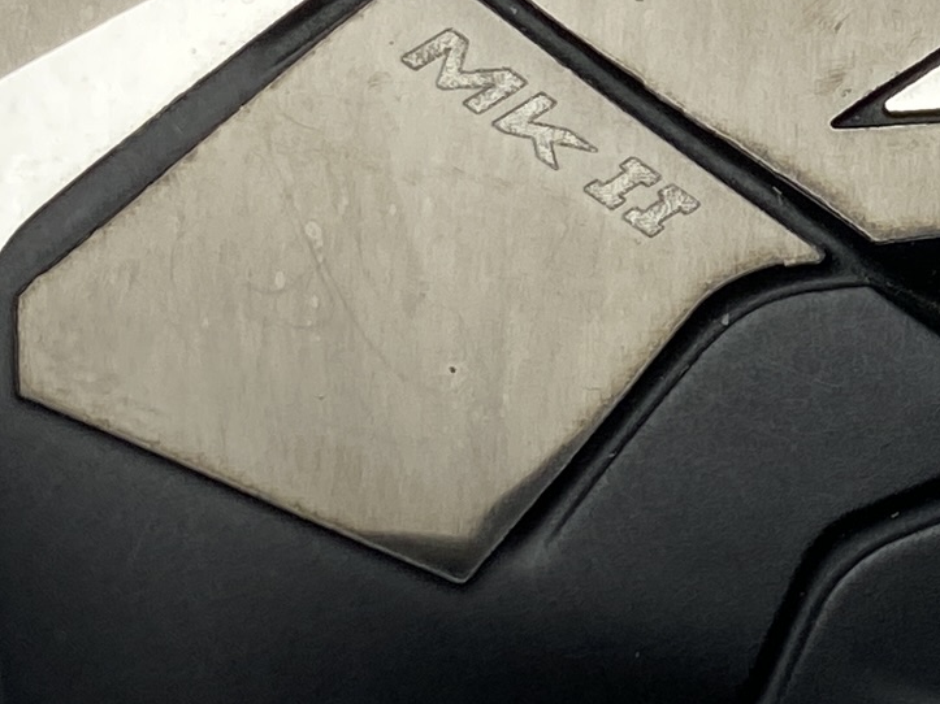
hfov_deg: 13.3
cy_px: 165
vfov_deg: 10.2
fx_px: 3937
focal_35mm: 145
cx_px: 1082
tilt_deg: -68.7
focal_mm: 4.25
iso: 32
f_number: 1.8
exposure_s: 1/326
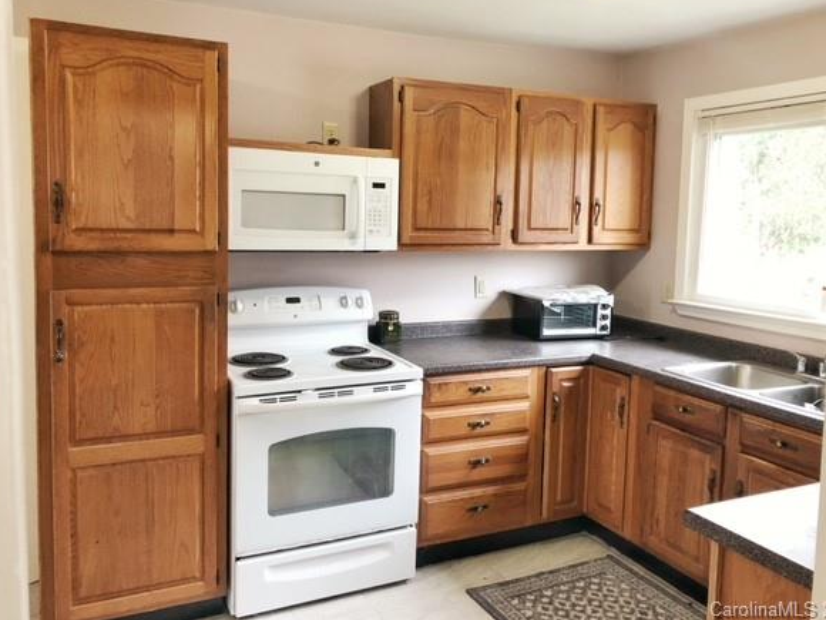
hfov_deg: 56.8
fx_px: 764
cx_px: 417
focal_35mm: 32
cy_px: 281
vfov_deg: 44.1
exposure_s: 1/17
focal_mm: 3.99
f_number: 1.8
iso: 40
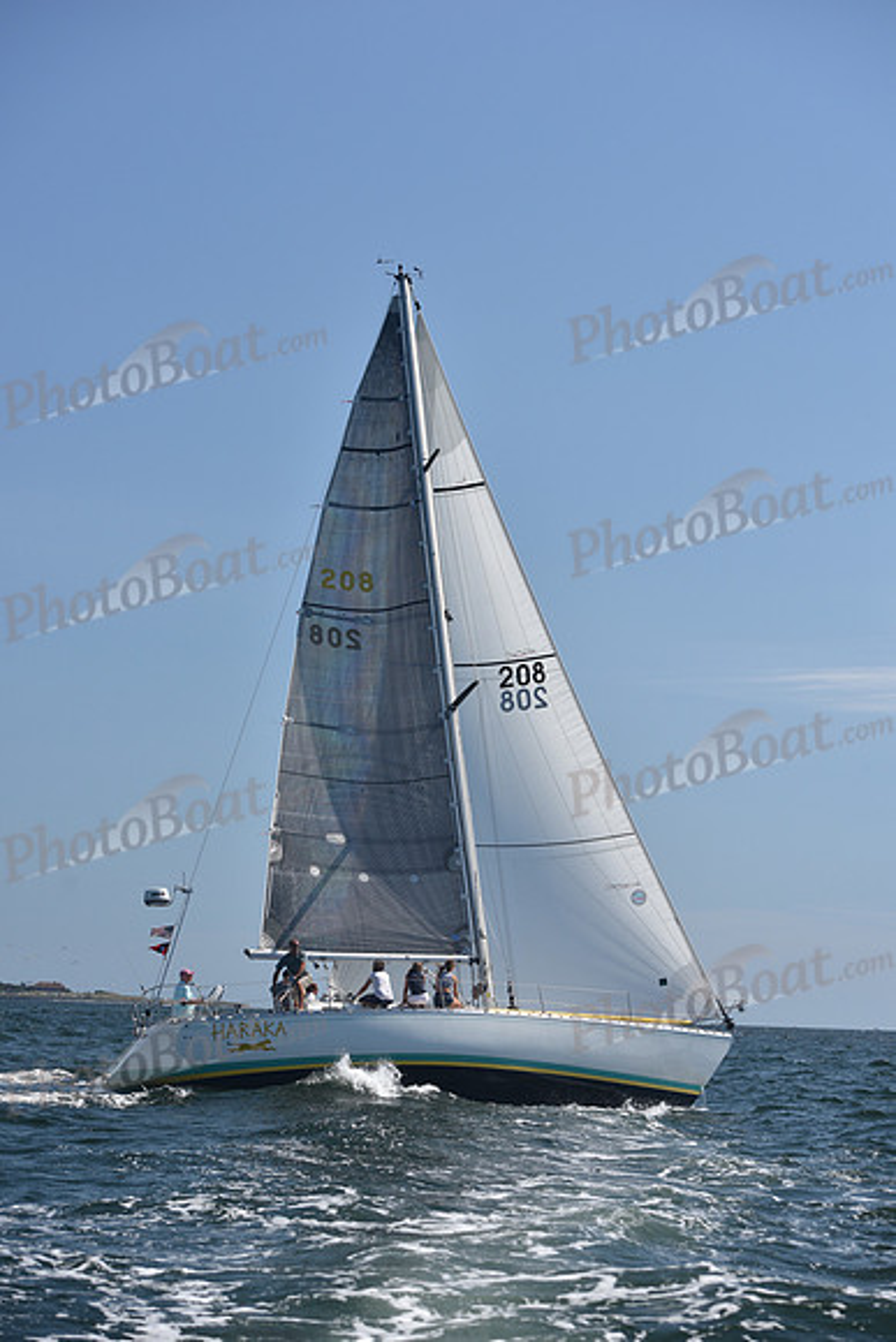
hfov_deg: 19.5
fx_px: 2612
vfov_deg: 28.8
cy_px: 671
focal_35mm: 70
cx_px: 448
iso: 250
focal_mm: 70
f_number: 5.6
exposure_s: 1/1000
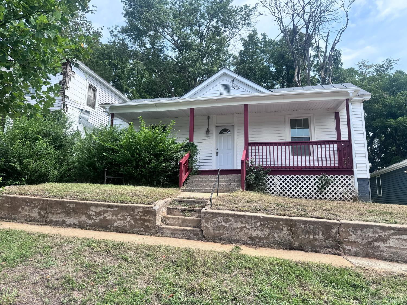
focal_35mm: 24
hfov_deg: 71.6
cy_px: 152
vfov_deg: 56.8
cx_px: 204
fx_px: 282
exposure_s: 1/2604
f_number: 1.78
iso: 80
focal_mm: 6.76
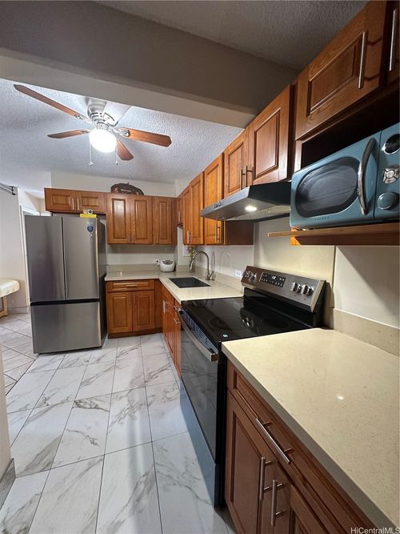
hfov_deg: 85.7
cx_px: 200
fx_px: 216
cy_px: 267
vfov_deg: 102.1
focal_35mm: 14
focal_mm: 2.22
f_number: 2.2
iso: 400
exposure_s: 1/60
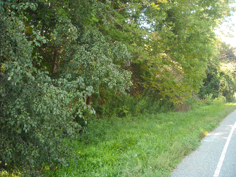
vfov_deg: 40.7
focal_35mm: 35
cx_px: 118
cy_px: 88
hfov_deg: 52.6
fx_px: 239
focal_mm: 5.7
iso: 100
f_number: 2.8
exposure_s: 1/60
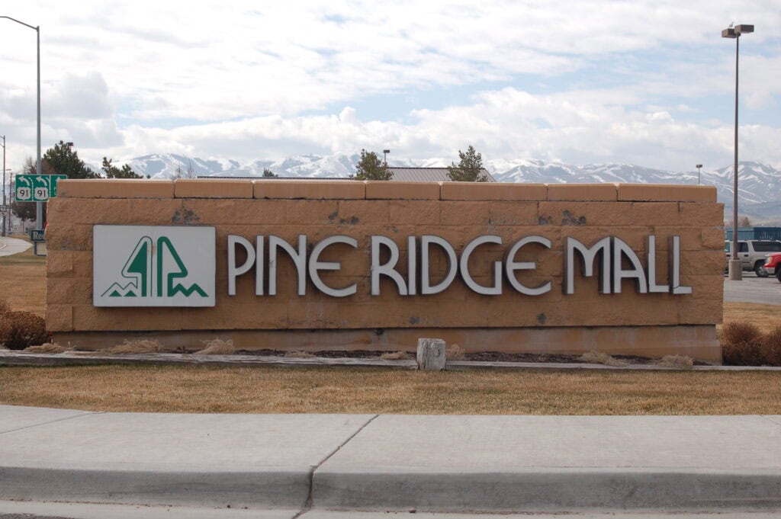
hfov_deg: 33.4
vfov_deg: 22.6
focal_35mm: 60
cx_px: 390
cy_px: 260
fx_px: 1301
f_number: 9
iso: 200
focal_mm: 40
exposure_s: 1/320
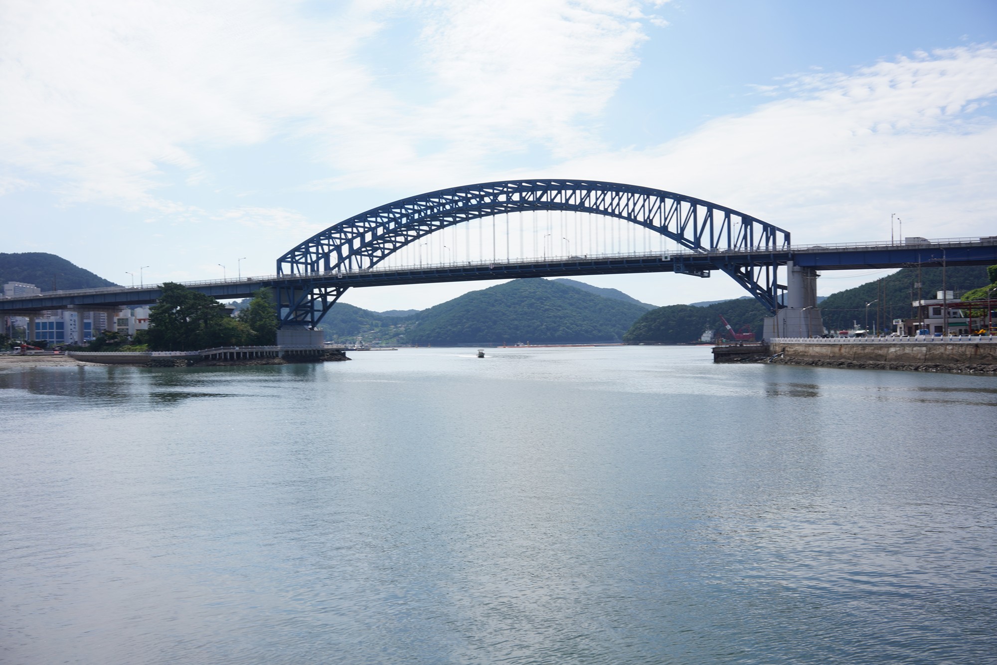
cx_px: 498
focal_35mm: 35
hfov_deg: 54.4
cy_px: 332
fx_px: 969
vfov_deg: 37.9
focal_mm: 35
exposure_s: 1/100
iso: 100
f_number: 14
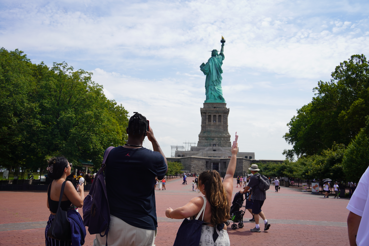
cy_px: 123
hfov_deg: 61.9
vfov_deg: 43.6
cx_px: 184
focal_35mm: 30
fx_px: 307
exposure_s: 1/640
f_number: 5.6
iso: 100
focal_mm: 30
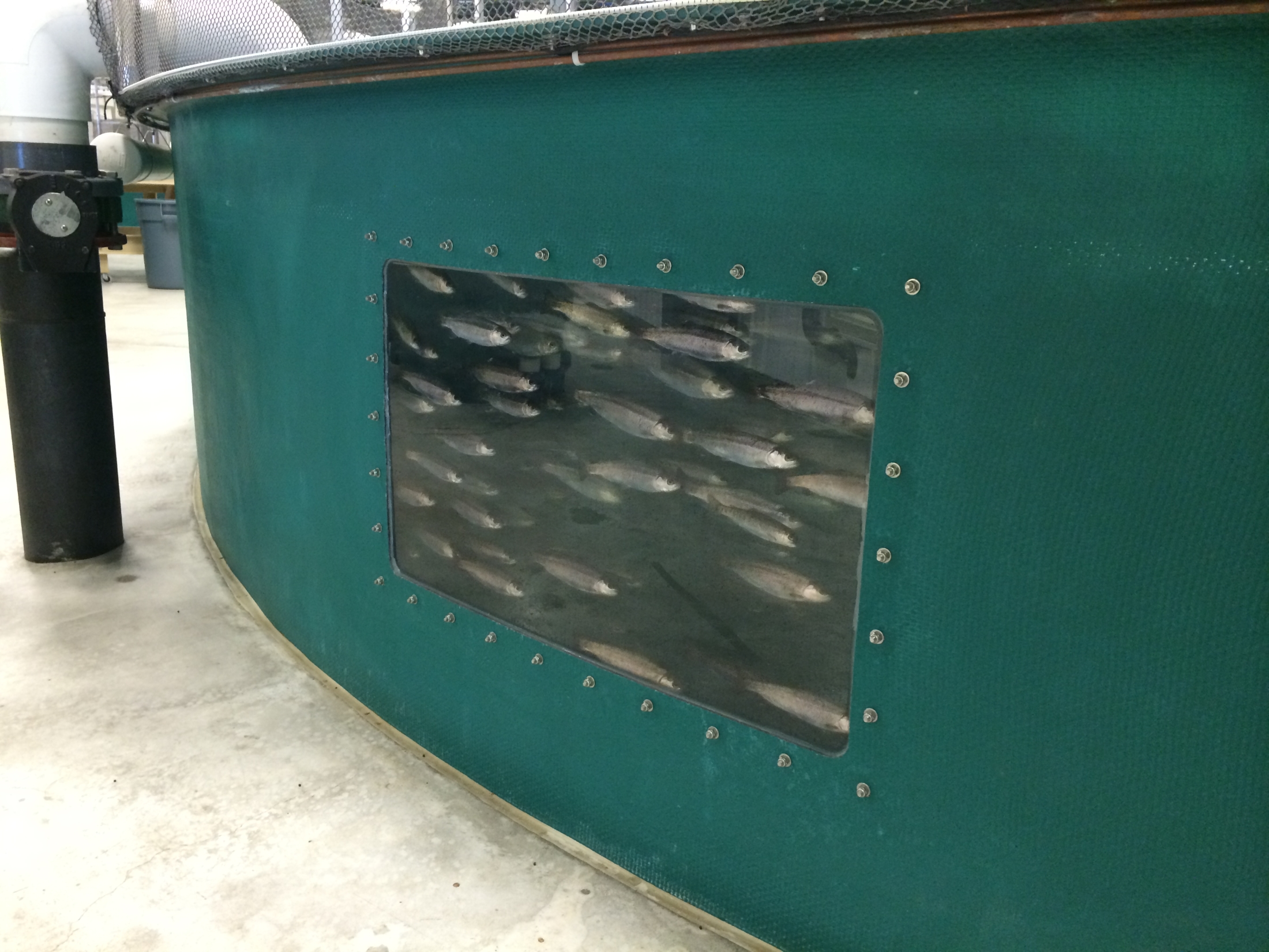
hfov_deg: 60.0
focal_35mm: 30
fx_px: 1100
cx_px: 634
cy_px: 476
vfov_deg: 46.8
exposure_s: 1/24
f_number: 2.2
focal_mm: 4.12
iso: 320
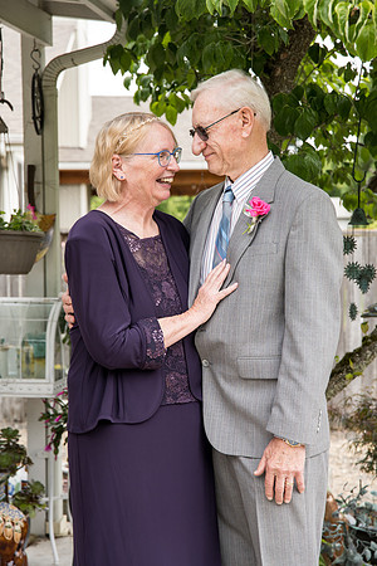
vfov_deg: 28.8
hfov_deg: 19.5
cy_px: 283
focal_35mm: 70
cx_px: 188
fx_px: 1099
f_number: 5
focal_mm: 70
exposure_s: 1/500
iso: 400
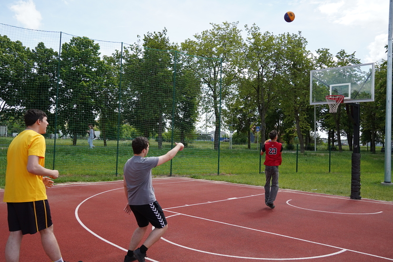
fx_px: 360
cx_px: 196
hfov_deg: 57.2
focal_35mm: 33
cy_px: 131
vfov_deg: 40.0
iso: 400
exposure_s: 1/2000
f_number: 4
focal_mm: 22
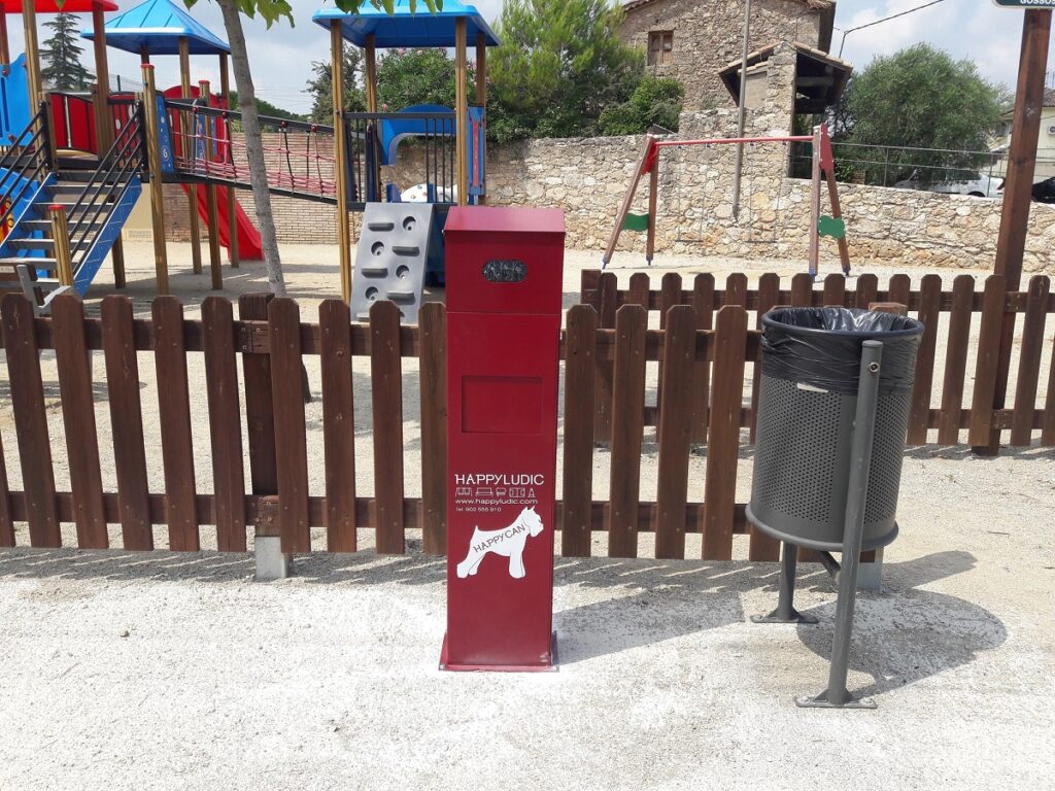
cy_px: 396
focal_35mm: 28
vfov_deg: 49.7
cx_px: 528
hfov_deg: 63.4
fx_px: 853
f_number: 1.9
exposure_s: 1/1412
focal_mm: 3.7
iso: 40
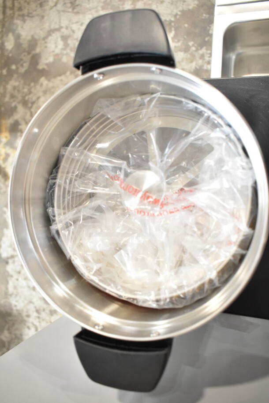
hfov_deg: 40.0
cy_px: 202
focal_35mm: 33
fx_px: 370
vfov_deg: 57.2
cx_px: 134
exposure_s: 1/60
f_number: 4
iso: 1600
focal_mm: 22
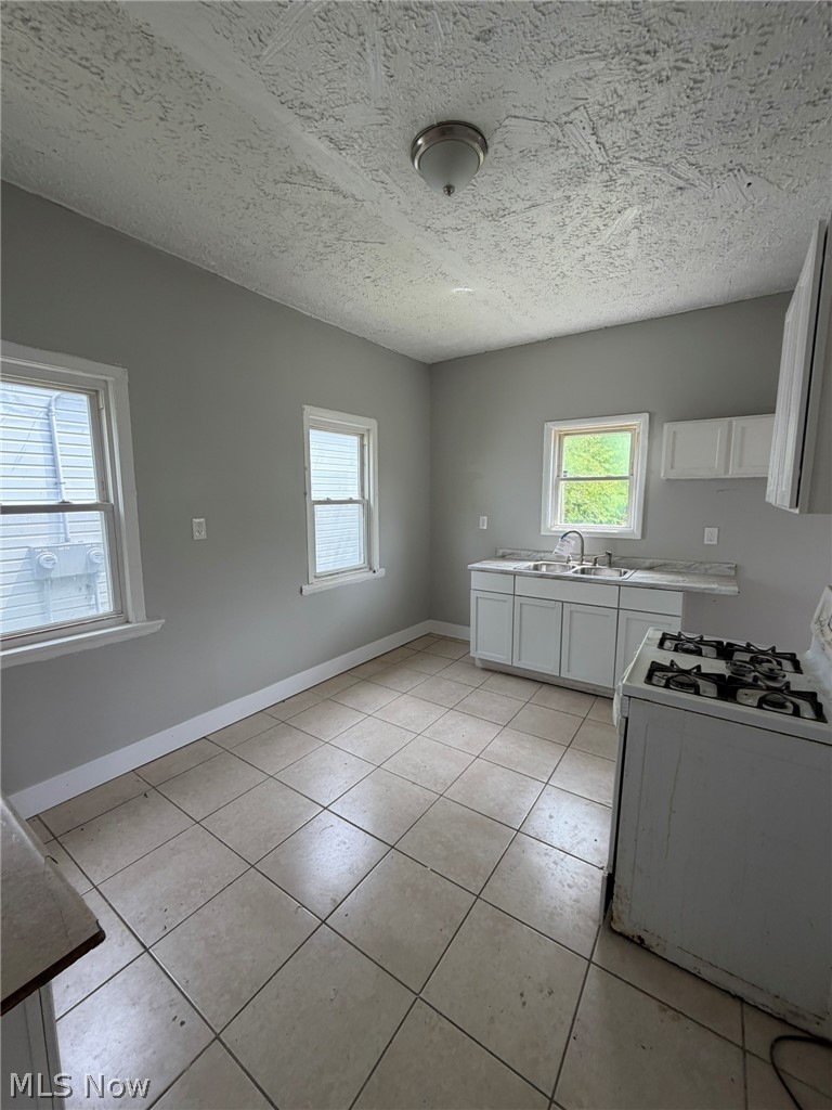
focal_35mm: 14
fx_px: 449
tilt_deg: -7.8
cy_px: 555
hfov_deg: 85.7
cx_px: 416
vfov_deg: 102.1
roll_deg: -0.2
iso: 100
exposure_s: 1/121
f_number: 2.2
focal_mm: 2.22
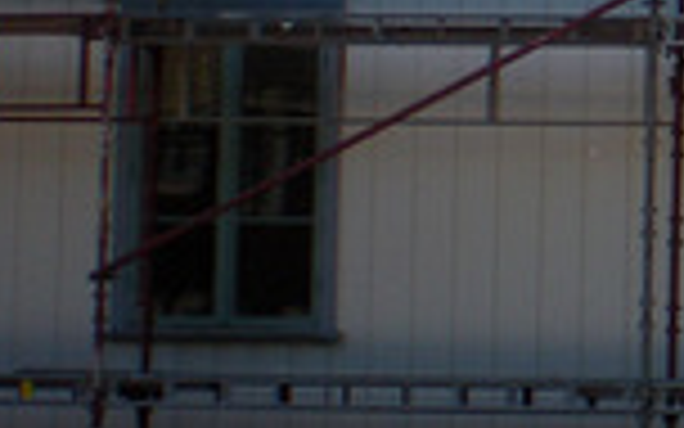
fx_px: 3094
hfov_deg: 11.6
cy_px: -2
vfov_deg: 7.9
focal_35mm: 166
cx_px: 1282
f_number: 4.6
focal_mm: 6.3
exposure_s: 1/184
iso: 64
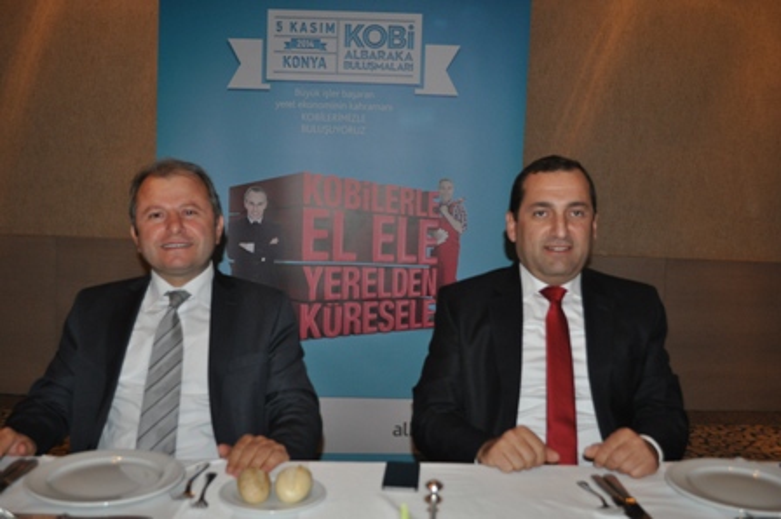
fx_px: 780
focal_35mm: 36
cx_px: 390
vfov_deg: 36.8
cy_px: 260
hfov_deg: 53.2
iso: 800
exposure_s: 1/60
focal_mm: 24
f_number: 4
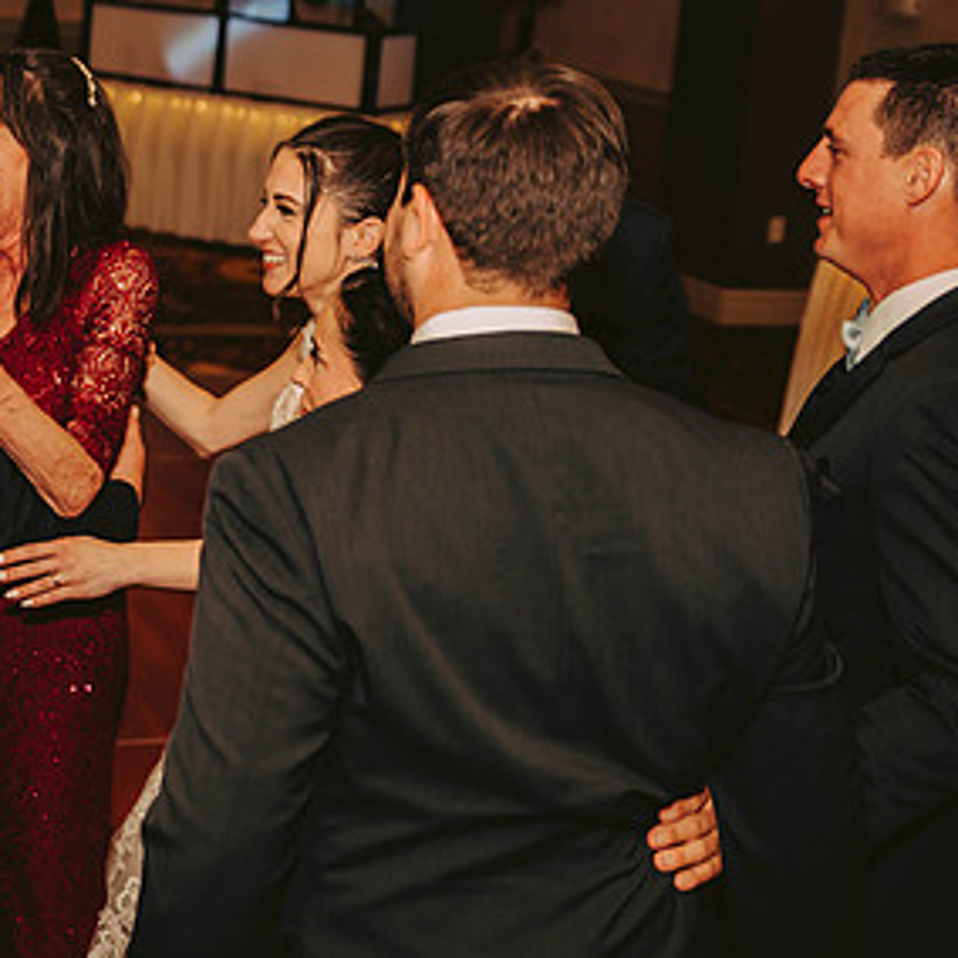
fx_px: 2442
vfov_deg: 22.1
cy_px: 329
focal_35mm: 78
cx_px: 152
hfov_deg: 21.8
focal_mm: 45
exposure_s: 1/60
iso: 500
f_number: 2.8
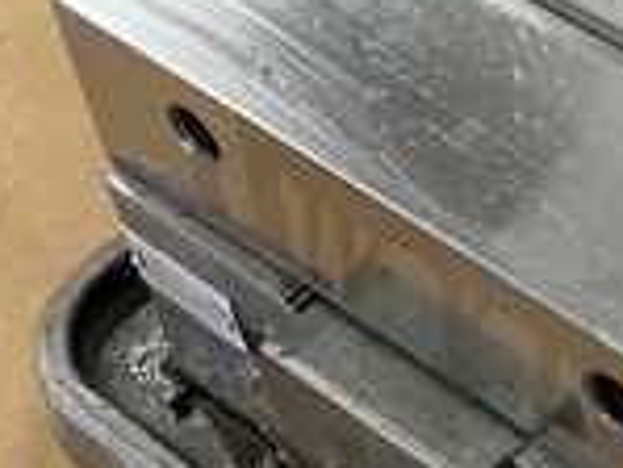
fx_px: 2107
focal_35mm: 117
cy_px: 84
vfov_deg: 12.6
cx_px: 866
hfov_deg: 15.8
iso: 125
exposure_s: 1/60
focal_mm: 3
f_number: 1.8
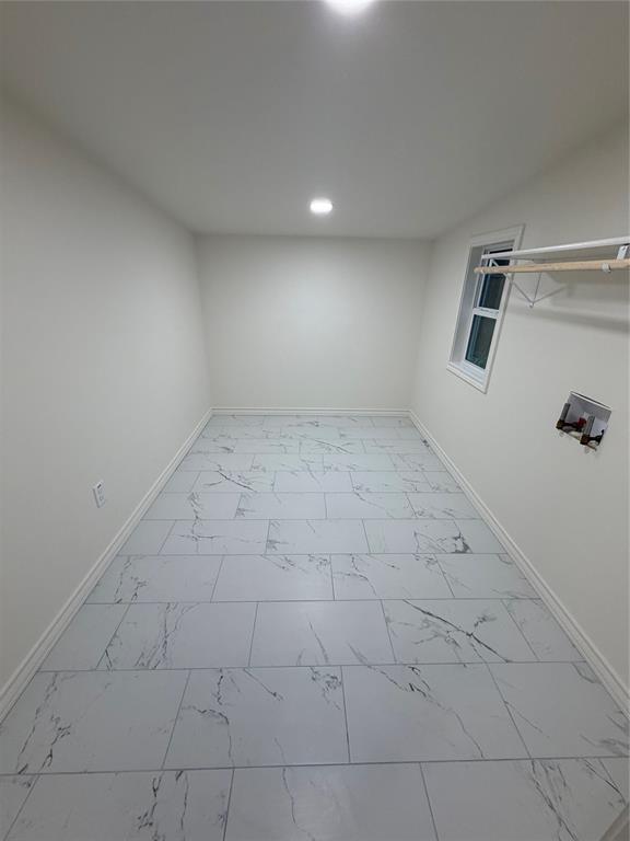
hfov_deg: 85.7
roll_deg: -2.6
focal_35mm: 14
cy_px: 420
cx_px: 315
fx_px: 340
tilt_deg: -22.2
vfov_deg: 102.1
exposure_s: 1/120
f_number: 2.2
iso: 160
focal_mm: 2.22
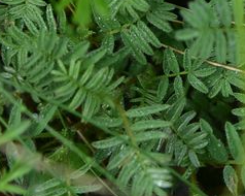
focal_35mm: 359
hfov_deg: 5.3
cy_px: -192
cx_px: 443
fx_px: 2601
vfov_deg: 4.3
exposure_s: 1/125
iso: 160
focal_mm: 70
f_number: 5
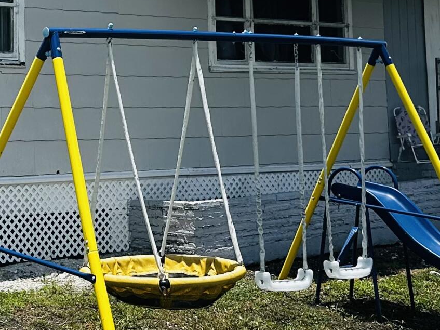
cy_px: 12
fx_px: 1080
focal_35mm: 85
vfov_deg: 17.0
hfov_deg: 22.3
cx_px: 22
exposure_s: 1/4762
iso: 80
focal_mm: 6.86
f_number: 1.78
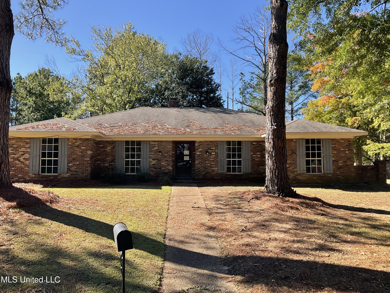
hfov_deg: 61.7
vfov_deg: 48.2
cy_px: 146
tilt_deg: +3.2
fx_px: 327
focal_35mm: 29
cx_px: 195
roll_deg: +0.5
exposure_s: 1/719
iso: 16
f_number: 1.8
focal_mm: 3
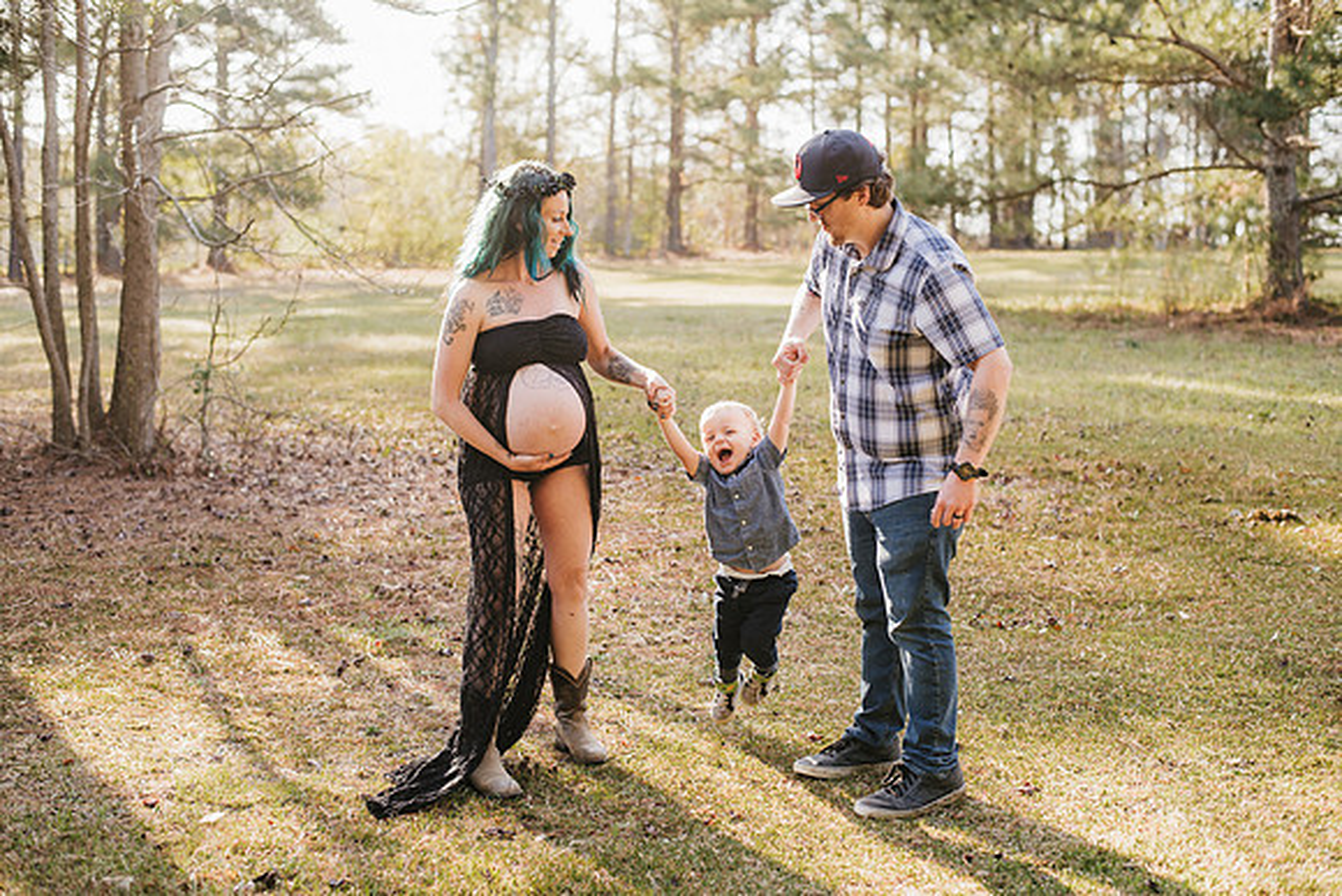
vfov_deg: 27.0
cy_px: 448
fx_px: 1864
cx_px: 671
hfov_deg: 39.6
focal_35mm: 50
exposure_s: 1/200
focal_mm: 50
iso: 100
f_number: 2.8
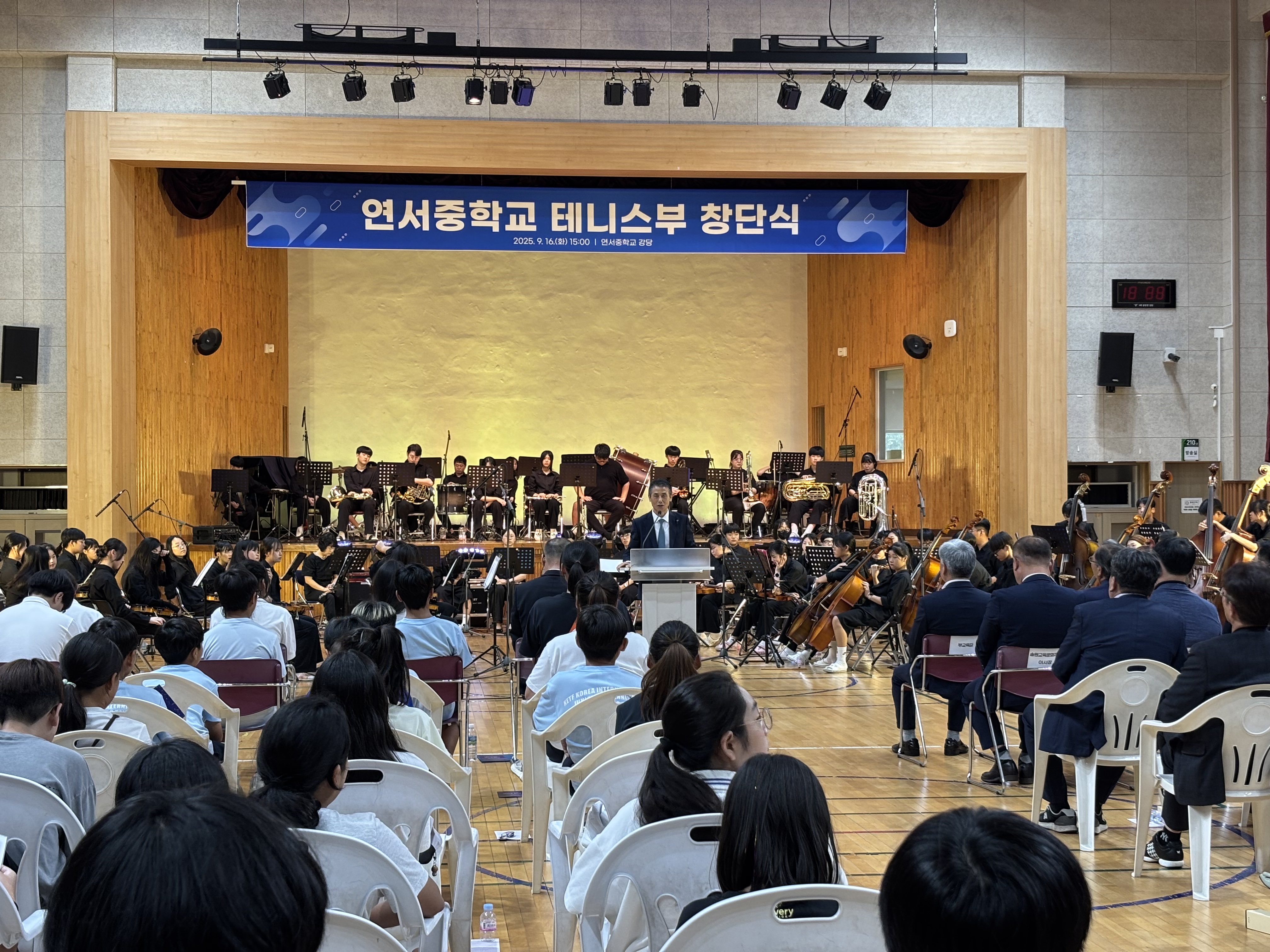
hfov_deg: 36.8
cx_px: 635
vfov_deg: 28.0
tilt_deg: +0.2
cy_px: 476
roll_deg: +0.3
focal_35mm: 52
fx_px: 1908
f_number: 1.6
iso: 64
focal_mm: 5.96
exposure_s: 1/60
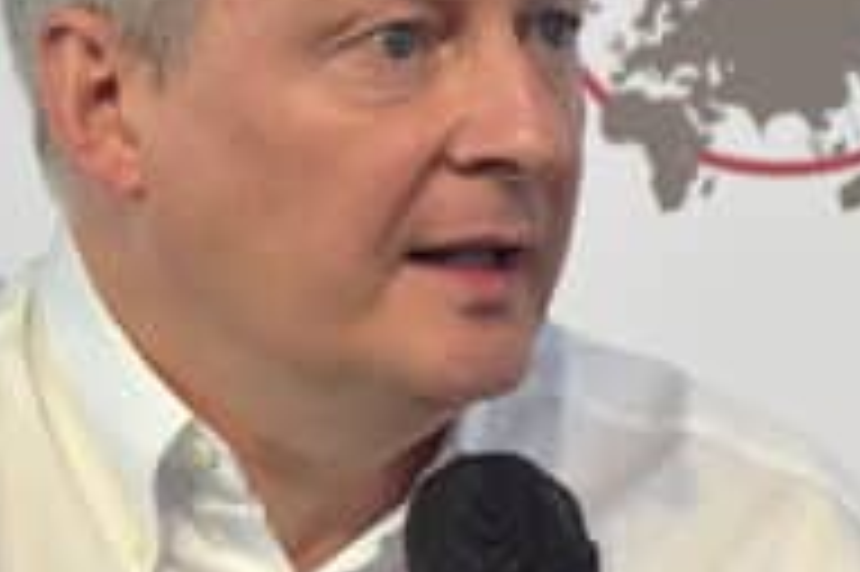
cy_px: 432
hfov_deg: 3.8
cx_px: 248
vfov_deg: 2.5
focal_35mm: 547
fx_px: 13056
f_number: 5.6
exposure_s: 1/200
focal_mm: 116
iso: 800
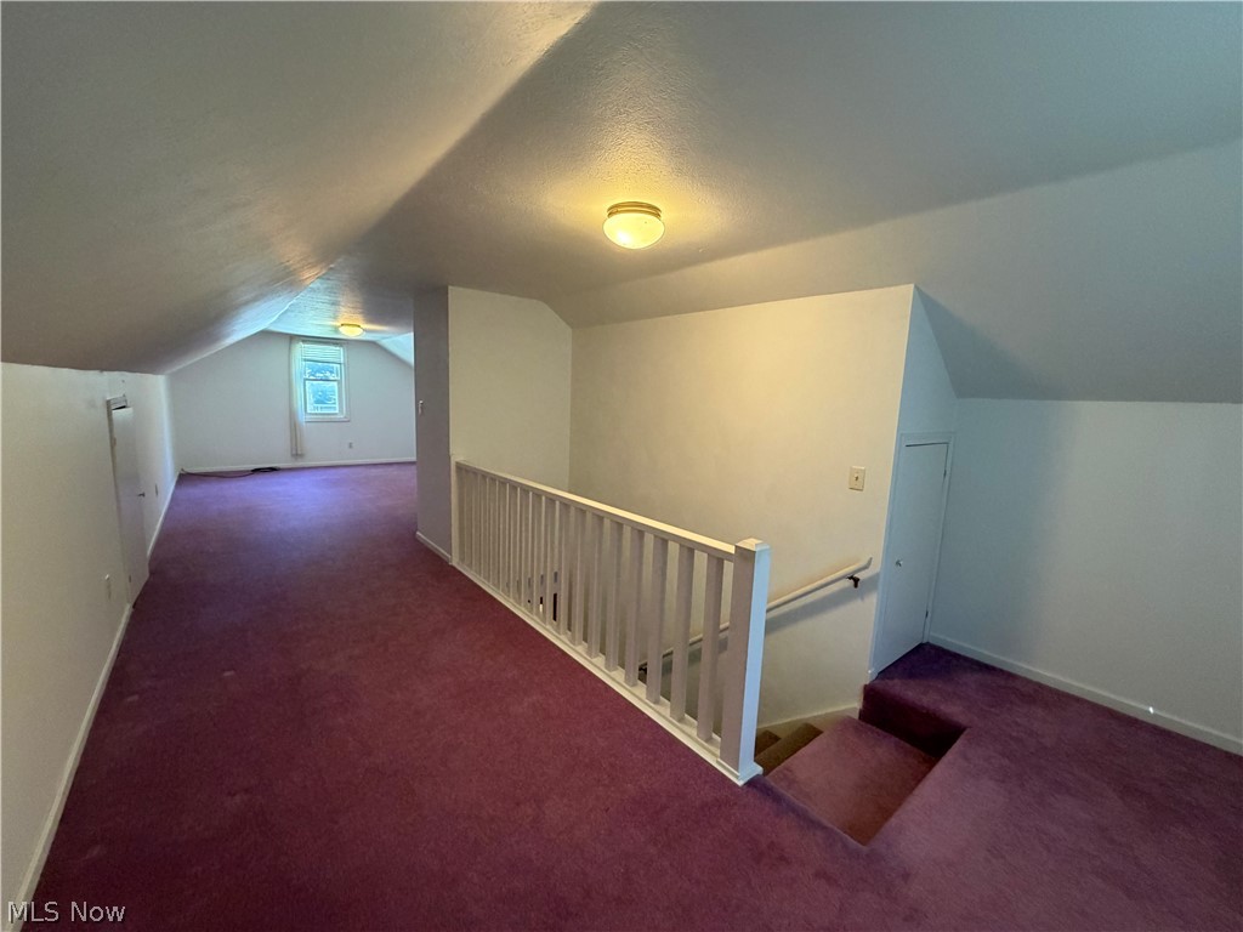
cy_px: 466
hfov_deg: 102.1
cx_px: 622
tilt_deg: -8.2
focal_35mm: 14
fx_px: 503
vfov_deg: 85.7
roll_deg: -1.7
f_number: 2.2
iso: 500
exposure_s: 1/60
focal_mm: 2.22
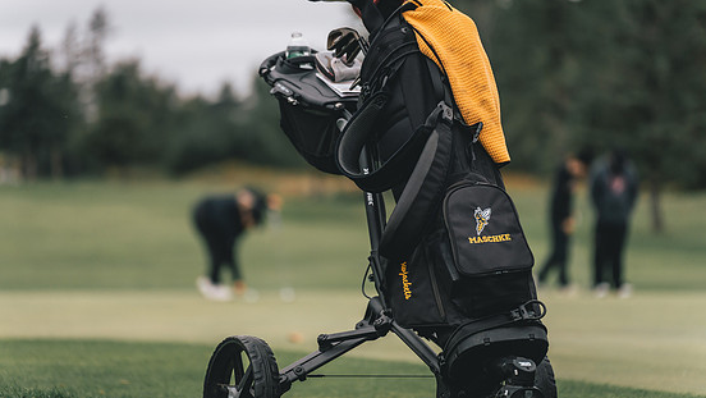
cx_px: 349
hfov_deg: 13.0
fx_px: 3090
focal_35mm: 165
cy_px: 194
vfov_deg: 7.4
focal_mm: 150
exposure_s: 1/800
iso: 800
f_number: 2.8
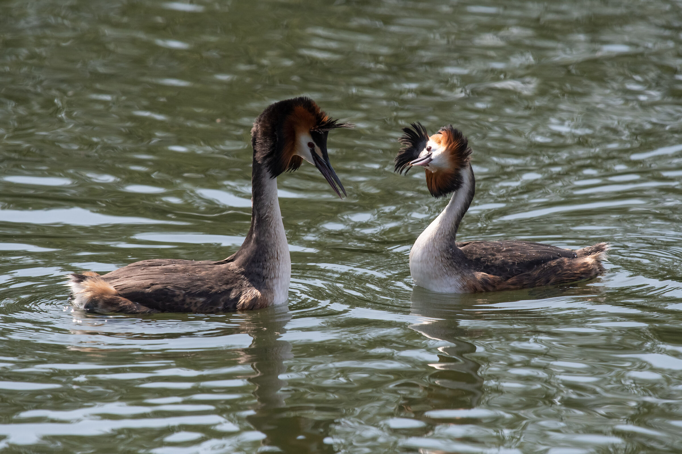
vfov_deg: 3.1
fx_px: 8524
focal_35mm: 450
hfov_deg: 4.6
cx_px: 341
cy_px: 227
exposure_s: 1/5000
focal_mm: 300
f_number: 5.6
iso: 800
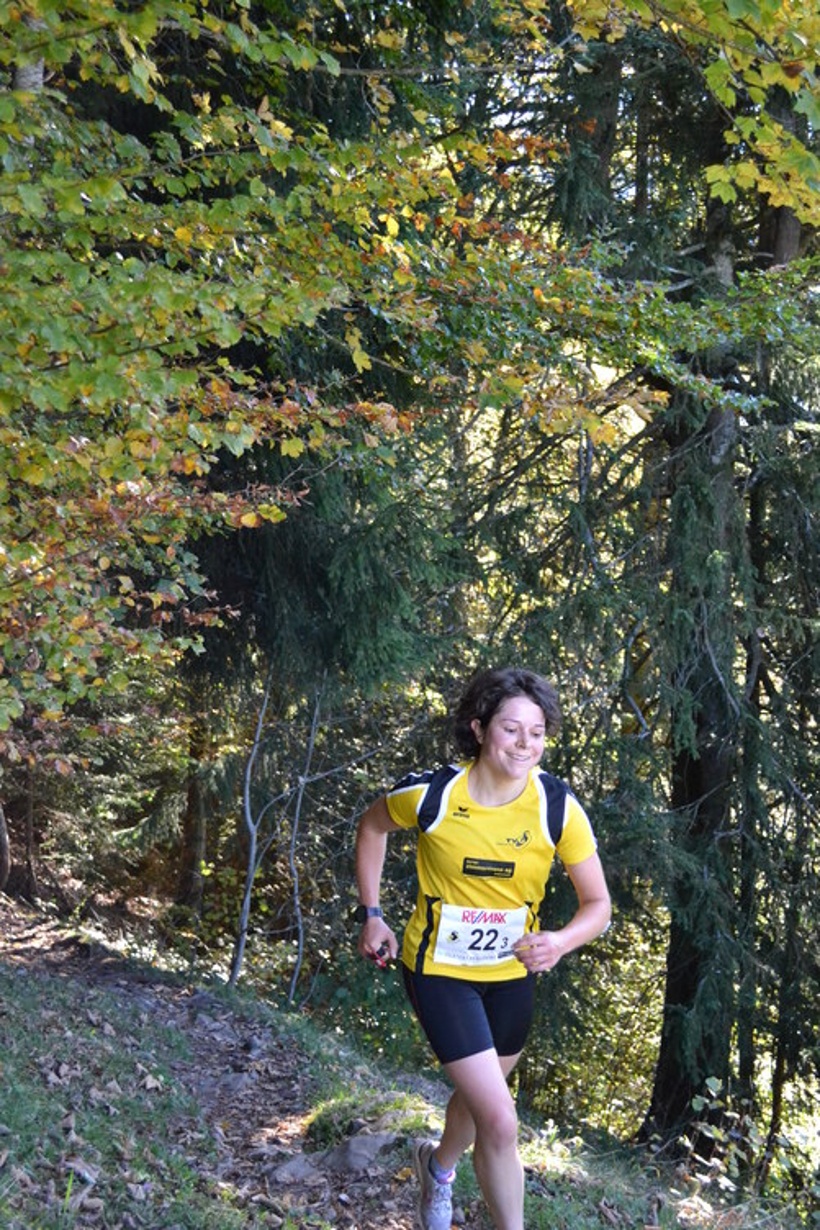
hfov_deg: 28.1
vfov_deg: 41.1
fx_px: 1639
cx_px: 410
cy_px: 615
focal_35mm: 48
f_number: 4.8
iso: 3200
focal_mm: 32
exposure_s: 1/500
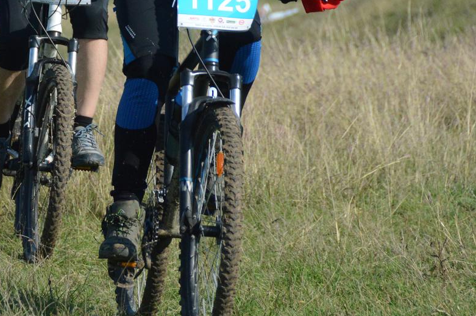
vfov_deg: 2.0
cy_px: 23
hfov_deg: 3.0
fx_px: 9153
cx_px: -73
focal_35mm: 693
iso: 800
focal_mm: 200
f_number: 9
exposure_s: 1/2000
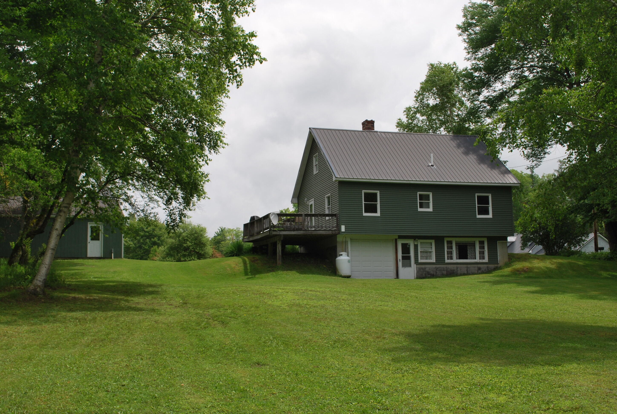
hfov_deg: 44.9
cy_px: 207
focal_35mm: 44
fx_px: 747
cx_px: 308
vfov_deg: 31.0
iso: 100
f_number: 10
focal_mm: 29
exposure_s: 1/200
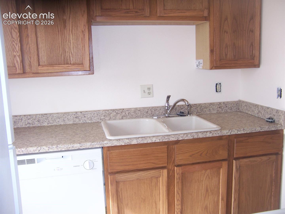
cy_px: 107
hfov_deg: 55.4
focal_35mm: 33
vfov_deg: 42.9
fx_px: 272
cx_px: 142
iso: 80
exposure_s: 1/60
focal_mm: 5.5
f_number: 2.8
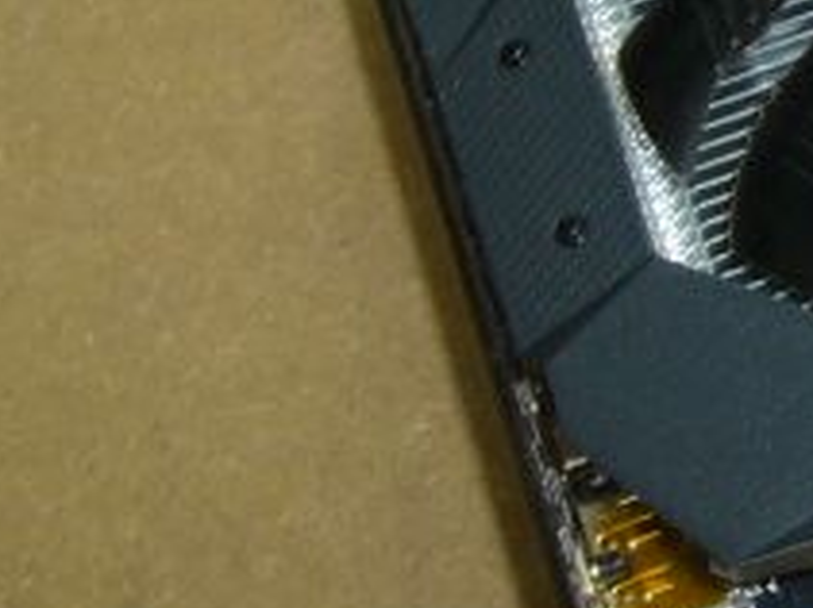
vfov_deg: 11.0
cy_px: -27
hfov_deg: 13.9
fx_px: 3122
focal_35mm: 133
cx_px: 1233
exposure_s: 1/30
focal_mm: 5.8
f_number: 2.8
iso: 80
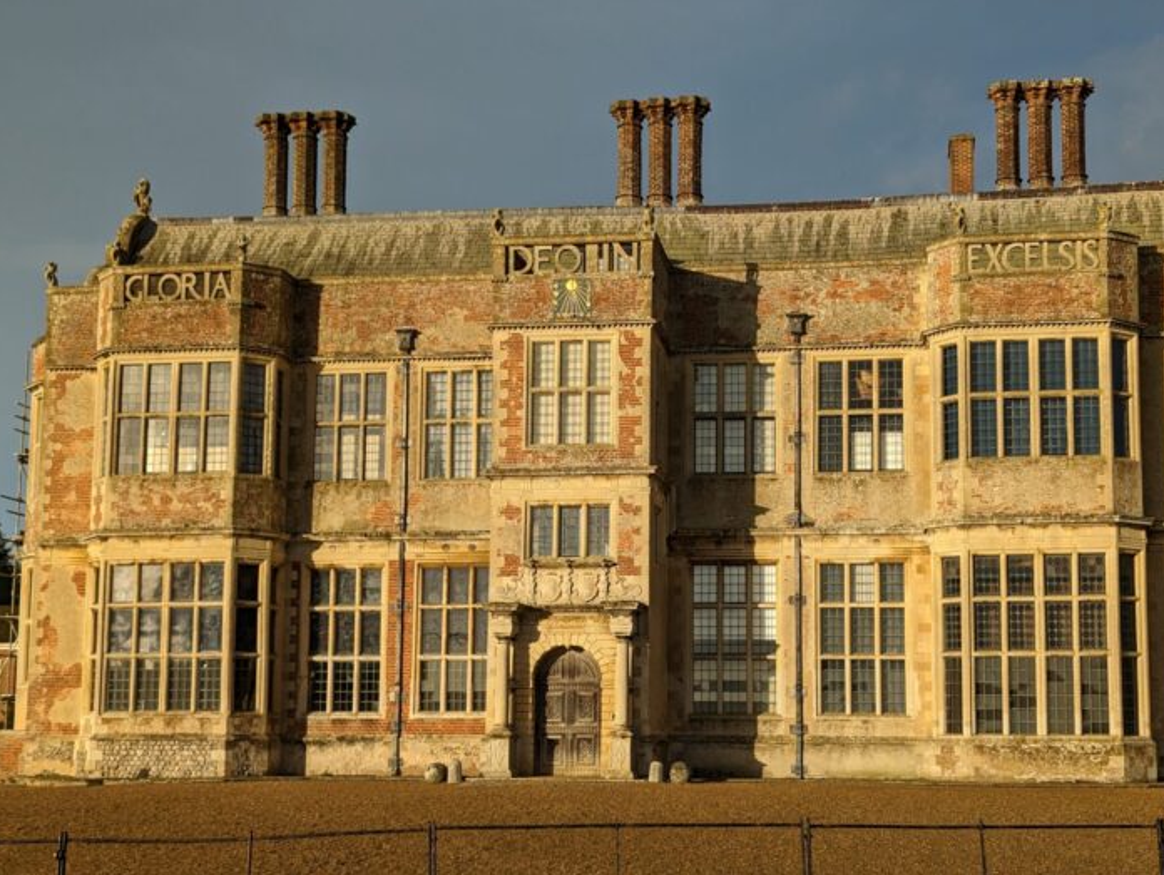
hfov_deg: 36.1
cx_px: 637
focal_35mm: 53
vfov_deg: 27.5
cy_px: 477
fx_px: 1783
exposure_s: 1/2532
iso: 54
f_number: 1.85
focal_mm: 6.81
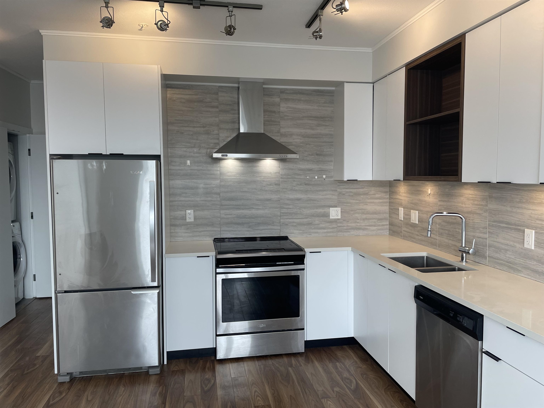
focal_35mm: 26
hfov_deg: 67.3
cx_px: 272
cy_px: 204
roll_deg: +0.3
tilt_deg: -2.4
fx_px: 409
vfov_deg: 53.1
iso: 50
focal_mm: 4.2
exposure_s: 1/120
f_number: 1.6
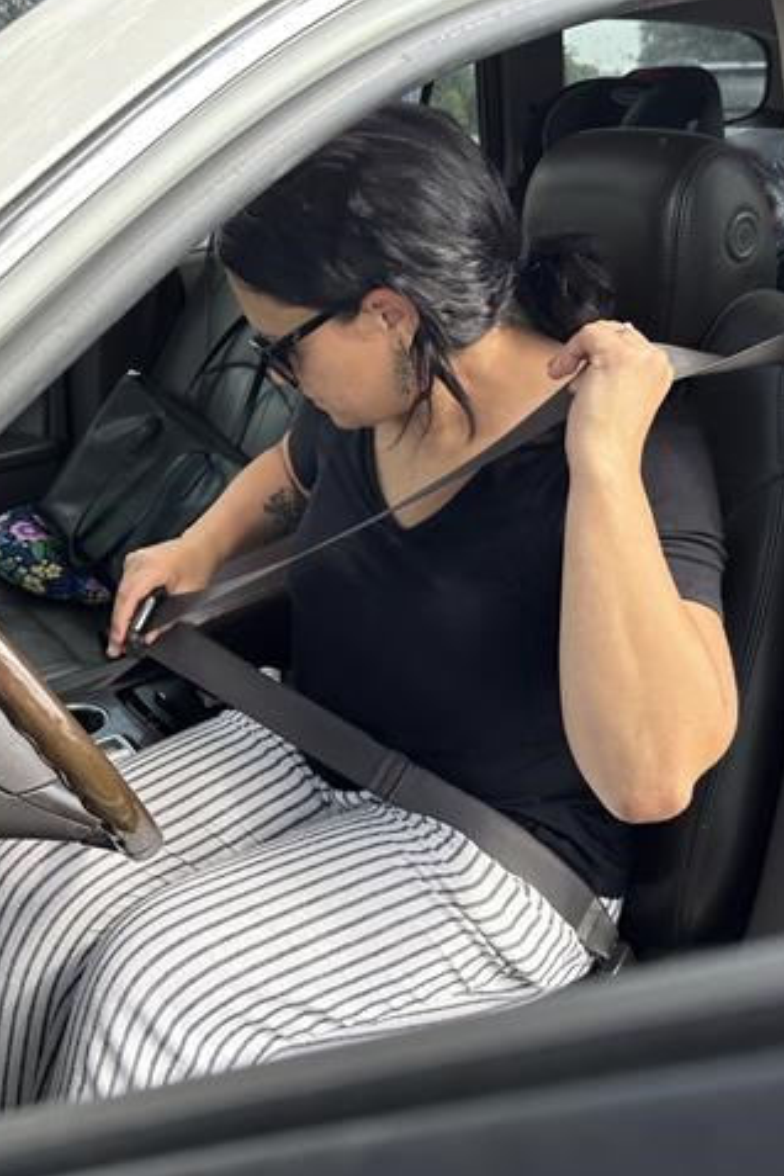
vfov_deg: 55.8
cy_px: 582
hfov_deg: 38.9
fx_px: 1111
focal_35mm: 34
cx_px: 375
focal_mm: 6.86
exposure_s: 1/549
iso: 80
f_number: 1.78
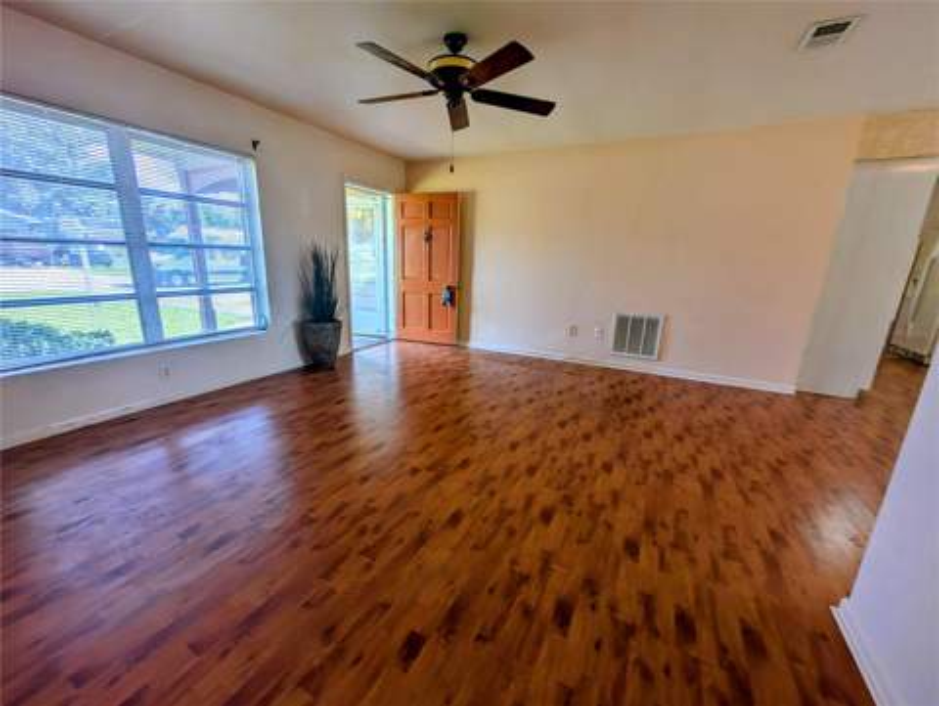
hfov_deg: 110.5
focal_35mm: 12
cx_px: 470
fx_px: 326
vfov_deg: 94.6
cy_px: 353
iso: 53
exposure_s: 1/229
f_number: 1.7
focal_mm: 2.02
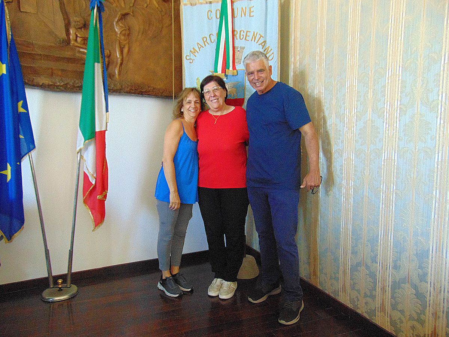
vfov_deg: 54.9
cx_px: 224
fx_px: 324
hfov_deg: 69.4
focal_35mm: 25
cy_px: 168
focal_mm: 4.5
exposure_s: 1/20
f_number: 3
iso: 400
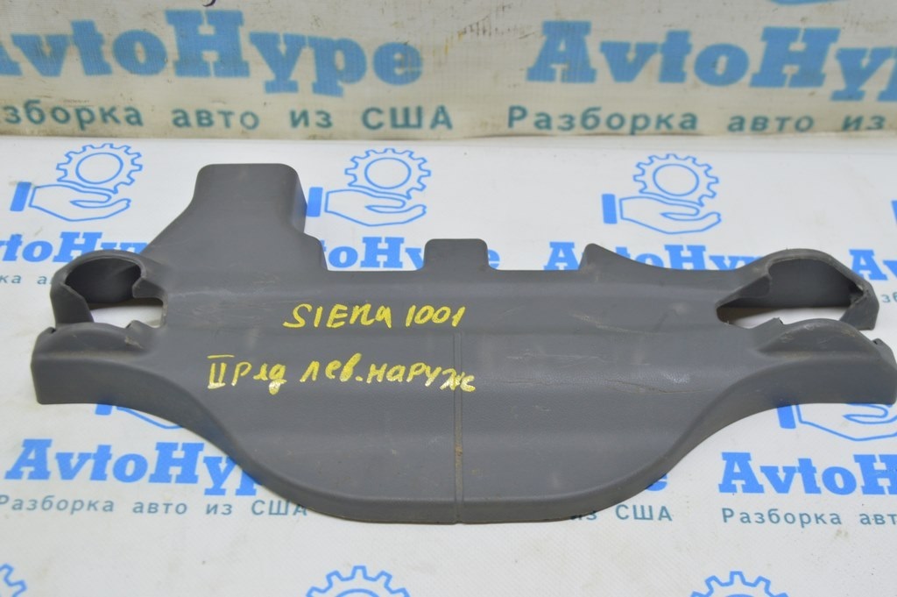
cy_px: 298
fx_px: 1270
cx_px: 448
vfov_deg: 26.4
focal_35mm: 51
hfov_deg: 38.9
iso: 400
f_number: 5.6
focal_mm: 34
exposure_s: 1/20
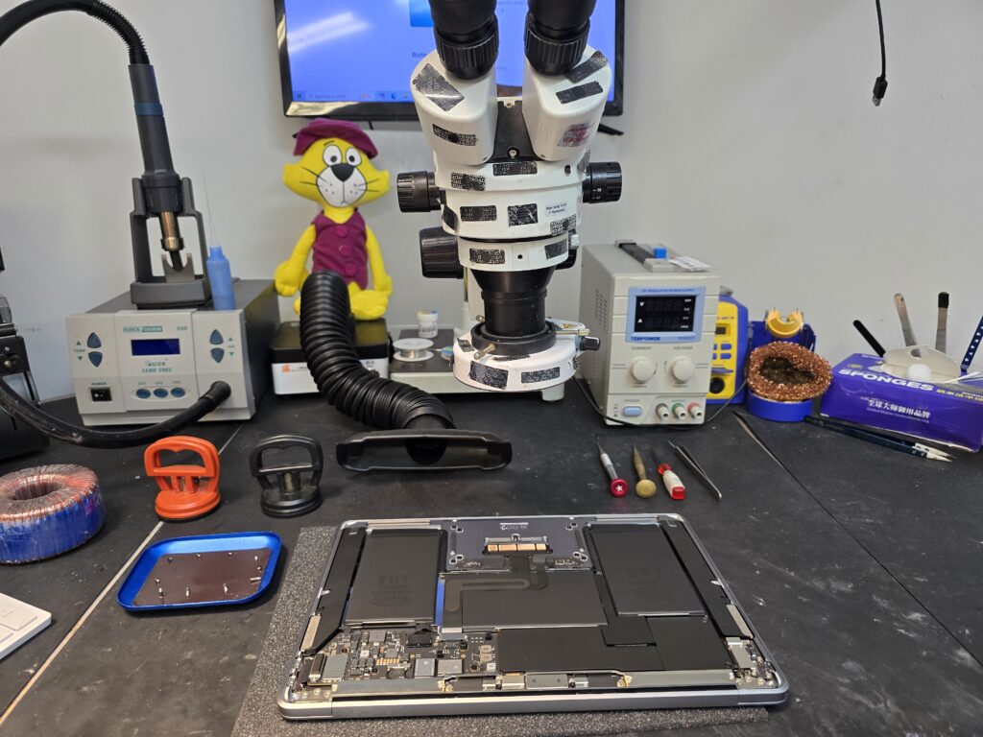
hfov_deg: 73.9
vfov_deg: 58.9
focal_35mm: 23
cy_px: 368
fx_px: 653
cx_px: 492
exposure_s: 1/120
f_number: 1.7
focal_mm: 6.3
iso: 200
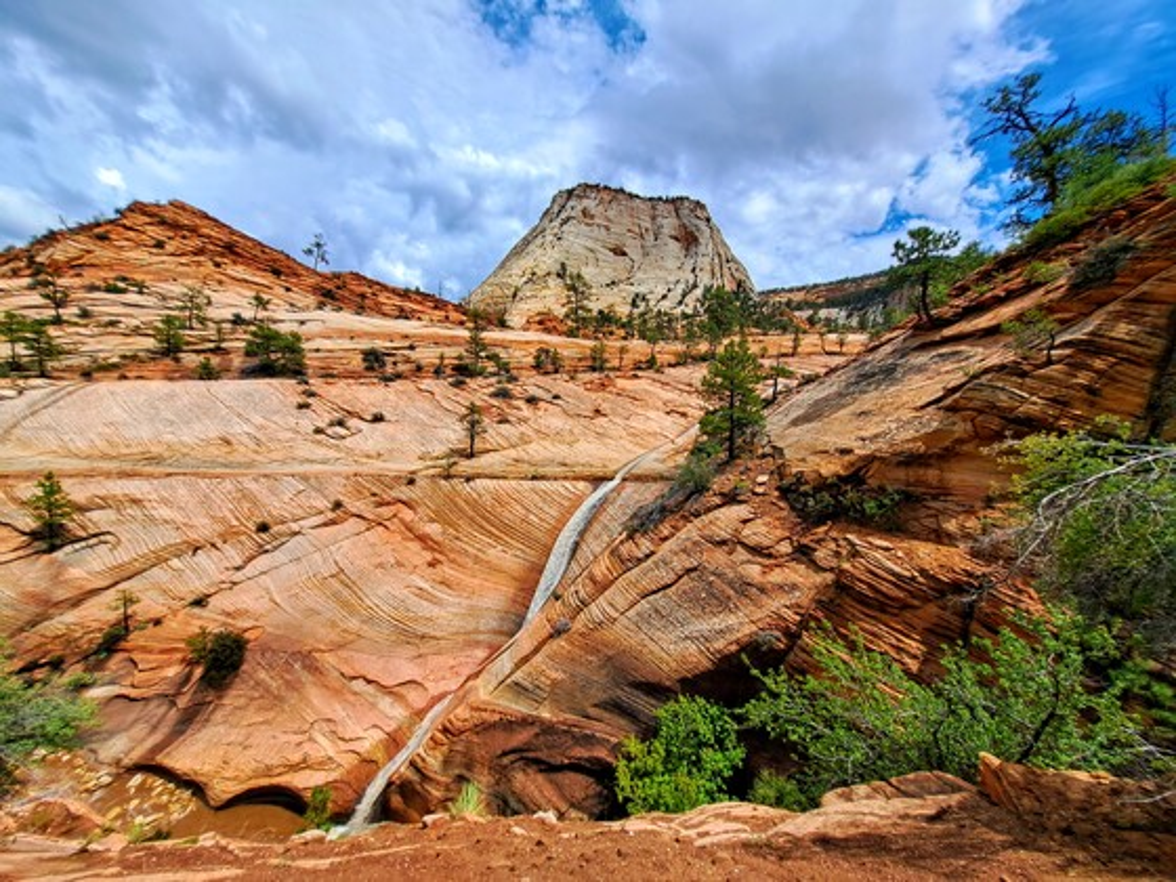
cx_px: 588
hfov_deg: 106.2
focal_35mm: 13
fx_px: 442
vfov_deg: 89.9
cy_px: 441
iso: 50
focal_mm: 1.74
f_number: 2.2
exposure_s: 1/2398
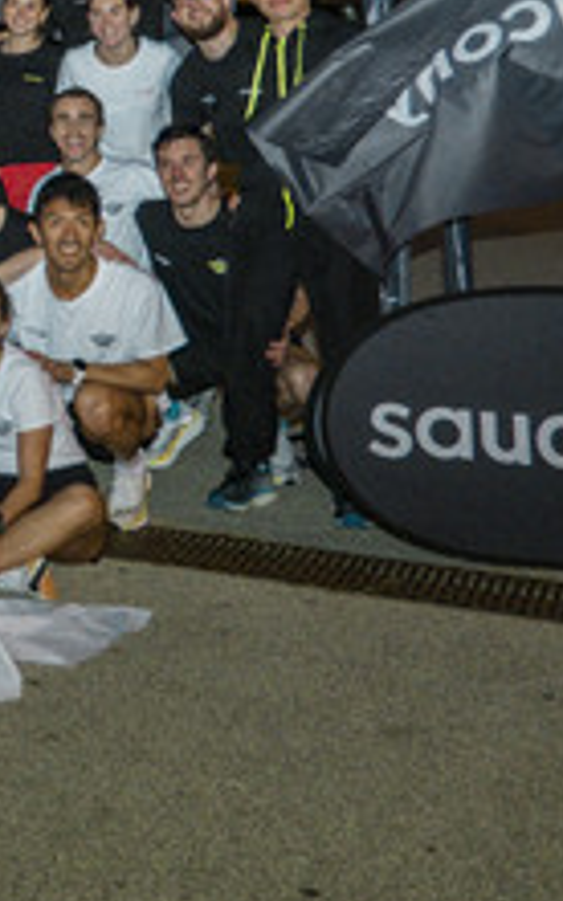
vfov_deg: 28.1
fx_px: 1744
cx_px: -404
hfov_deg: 16.0
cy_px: 132
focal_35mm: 71
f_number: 2.8
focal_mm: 16
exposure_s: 1/250
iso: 2000
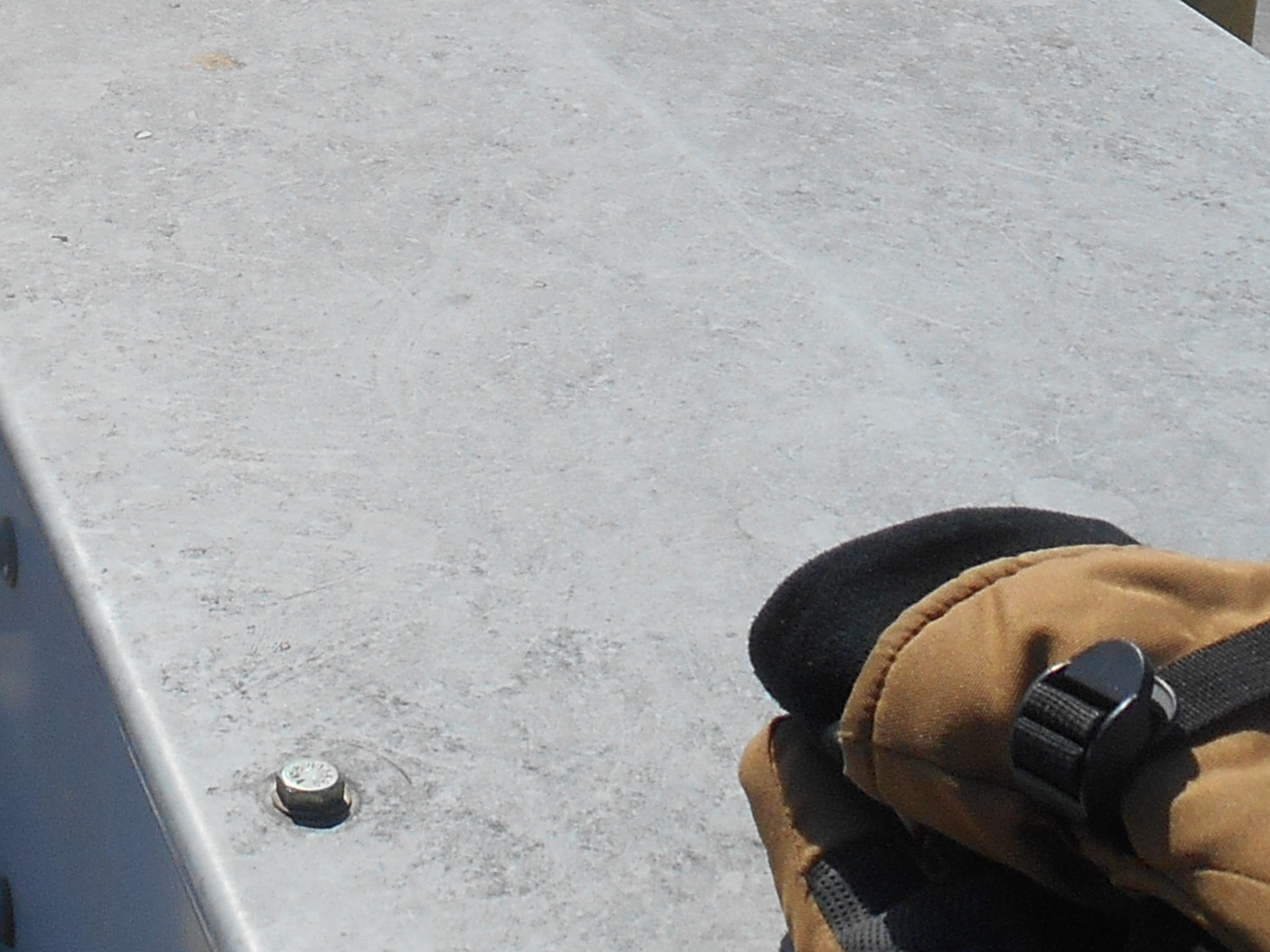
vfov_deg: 15.2
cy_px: -398
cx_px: 85
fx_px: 3339
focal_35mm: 91
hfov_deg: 21.0
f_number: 3.4
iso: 80
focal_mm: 4.7
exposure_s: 1/1250
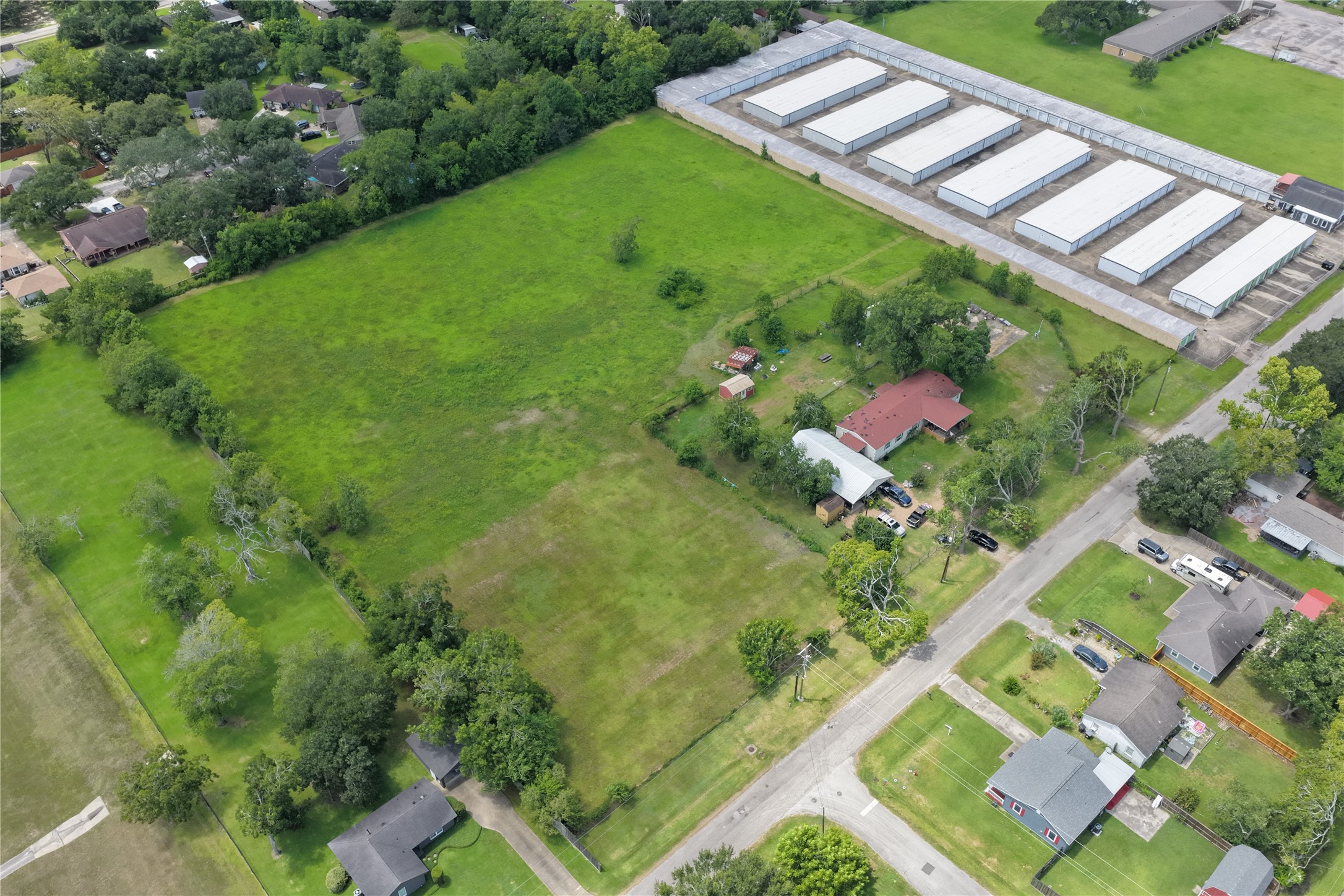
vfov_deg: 46.4
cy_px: 448
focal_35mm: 28
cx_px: 672
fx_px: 1045
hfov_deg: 65.5
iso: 800
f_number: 2.8
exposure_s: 1/2500
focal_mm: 14.45
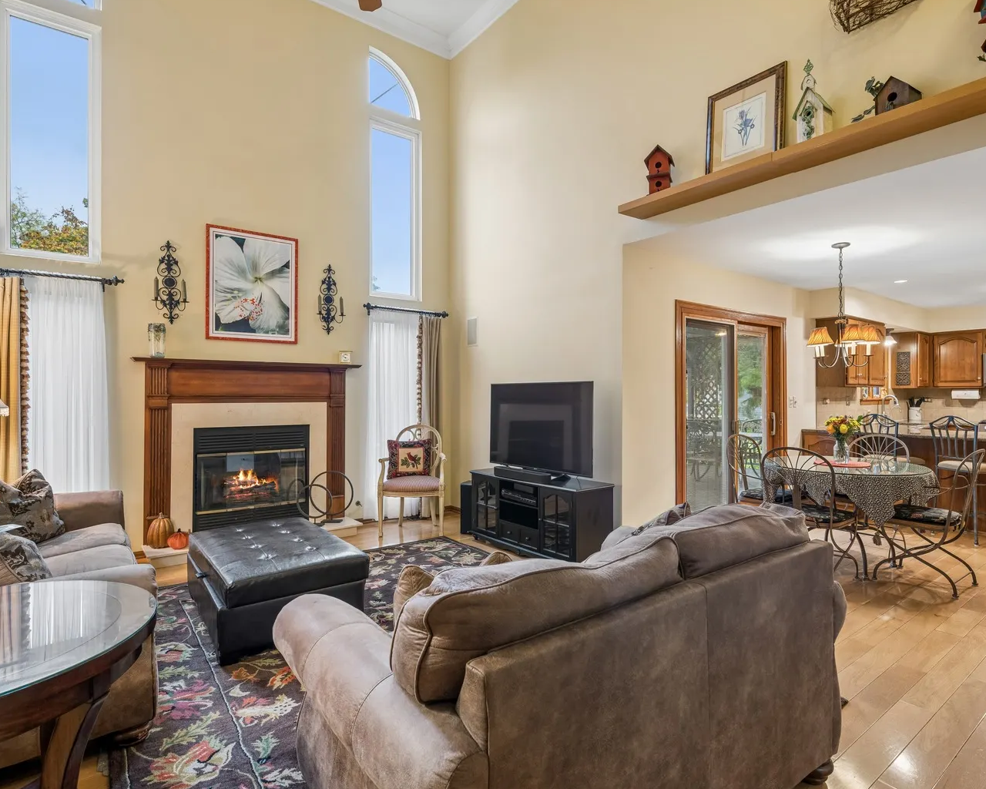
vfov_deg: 70.9
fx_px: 554
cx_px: 508
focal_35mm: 19
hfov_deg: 83.3
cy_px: 392
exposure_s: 1/10
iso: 250
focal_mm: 16
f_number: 8
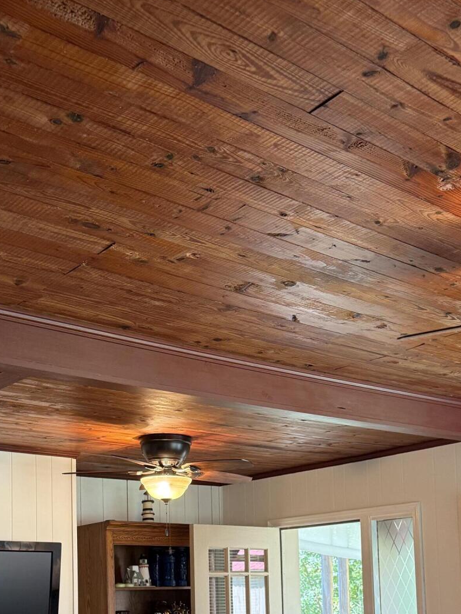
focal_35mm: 46
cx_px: 200
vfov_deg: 39.0
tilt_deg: +5.4
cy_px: 525
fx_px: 816
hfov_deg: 31.5
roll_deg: +1.4
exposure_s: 1/60
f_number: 1.78
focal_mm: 6.76
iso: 320
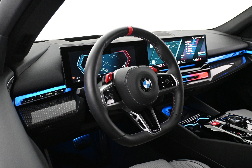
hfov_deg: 61.9
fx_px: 210
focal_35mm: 30
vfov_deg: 43.6
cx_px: 126
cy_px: 84
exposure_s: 1/40
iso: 4000
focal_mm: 20
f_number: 3.8
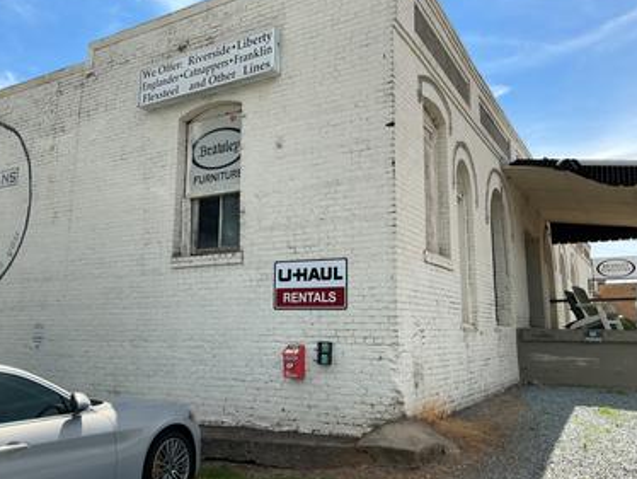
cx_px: 313
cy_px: 230
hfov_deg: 58.3
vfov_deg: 45.5
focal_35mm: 31
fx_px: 571
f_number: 1.8
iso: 25
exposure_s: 1/2227
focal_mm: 3
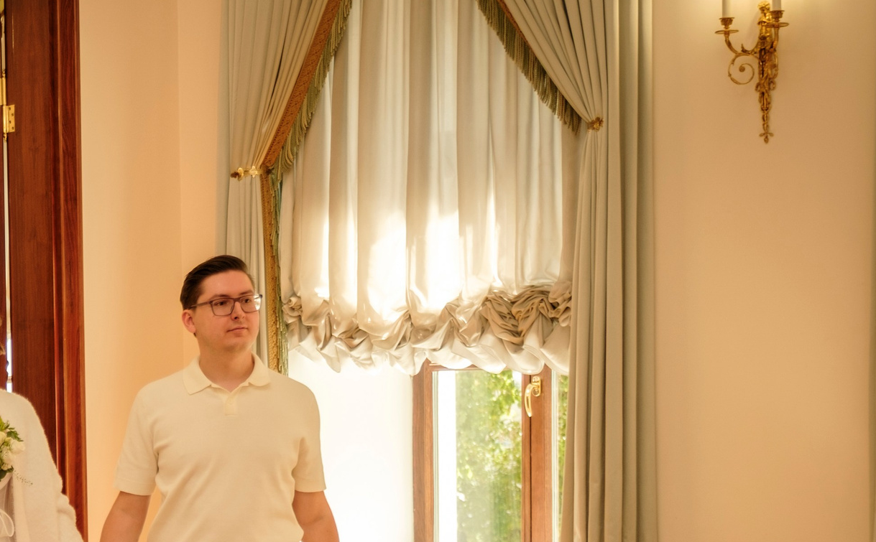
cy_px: 529
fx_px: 2143
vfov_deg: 14.2
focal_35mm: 90
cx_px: -30
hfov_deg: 22.1
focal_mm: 27.4
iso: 160
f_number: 2.8
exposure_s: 1/125
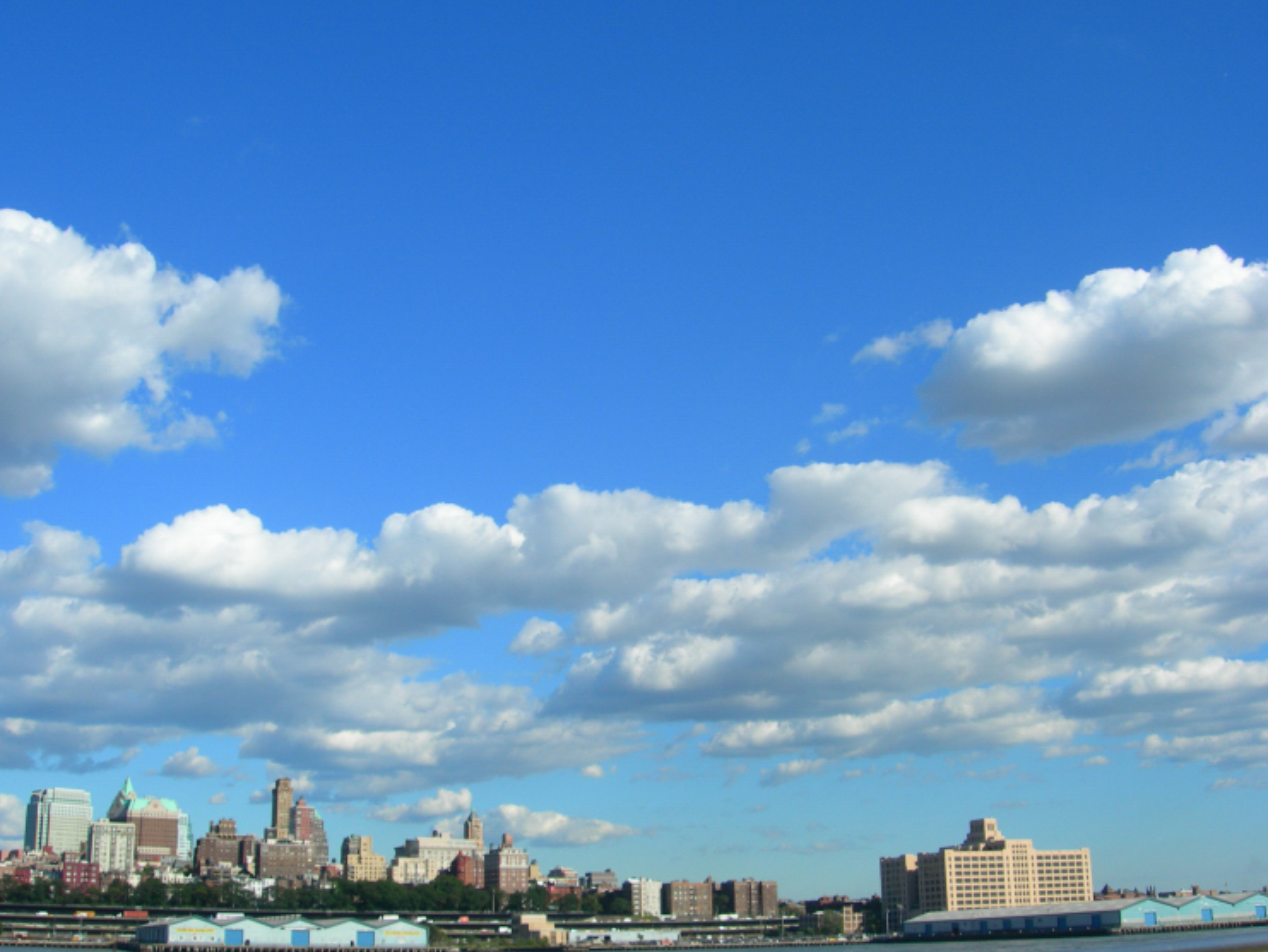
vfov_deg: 35.1
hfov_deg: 45.8
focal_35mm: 41
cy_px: 488
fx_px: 1502
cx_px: 606
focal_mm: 7.8
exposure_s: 1/640
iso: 50
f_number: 4.8
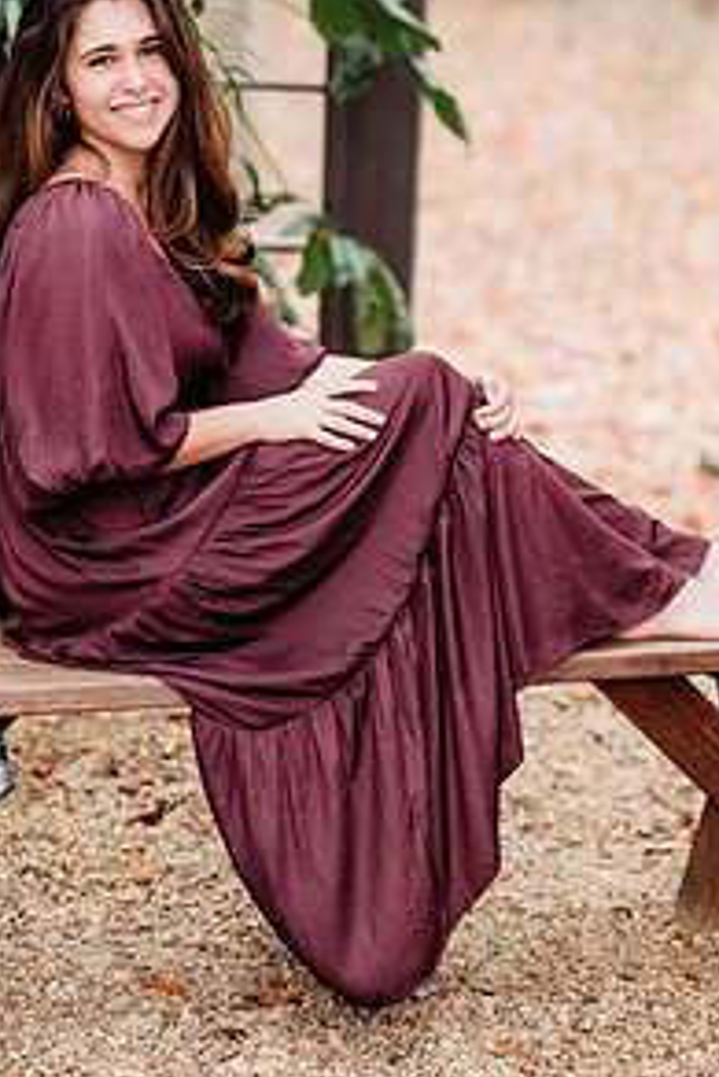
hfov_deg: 10.5
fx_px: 3920
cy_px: 291
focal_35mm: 131
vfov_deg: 15.6
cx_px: 280
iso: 320
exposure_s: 1/200
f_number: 2.2
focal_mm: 85
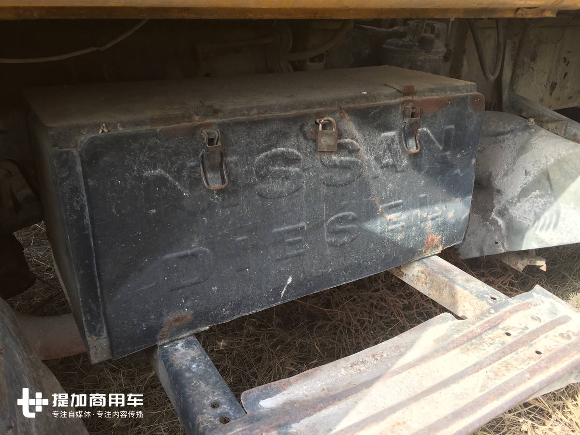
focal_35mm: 29
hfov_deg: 61.7
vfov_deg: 48.2
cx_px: 290
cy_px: 218
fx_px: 486
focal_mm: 4.15
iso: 32
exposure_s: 1/100
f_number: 2.2
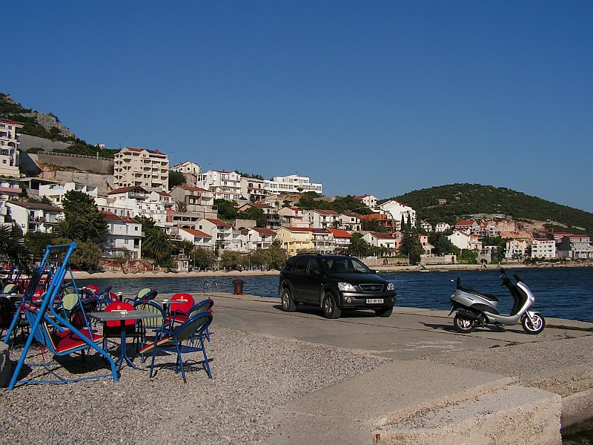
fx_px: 617
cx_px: 296
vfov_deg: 39.7
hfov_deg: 51.4
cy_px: 222
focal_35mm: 36
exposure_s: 1/1250
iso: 64
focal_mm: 6
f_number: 4.8
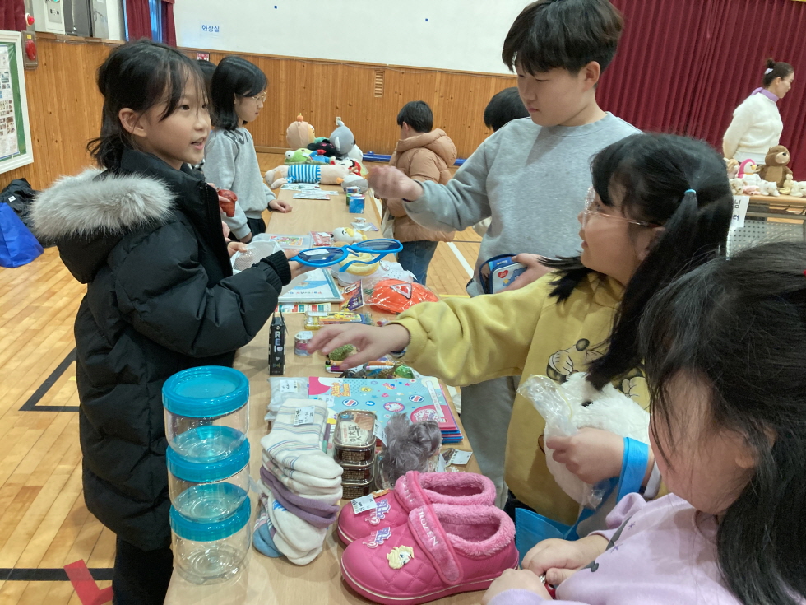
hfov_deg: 63.4
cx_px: 403
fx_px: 652
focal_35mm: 28
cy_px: 302
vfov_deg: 49.7
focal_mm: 3.99
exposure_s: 1/60
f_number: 1.8
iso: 250
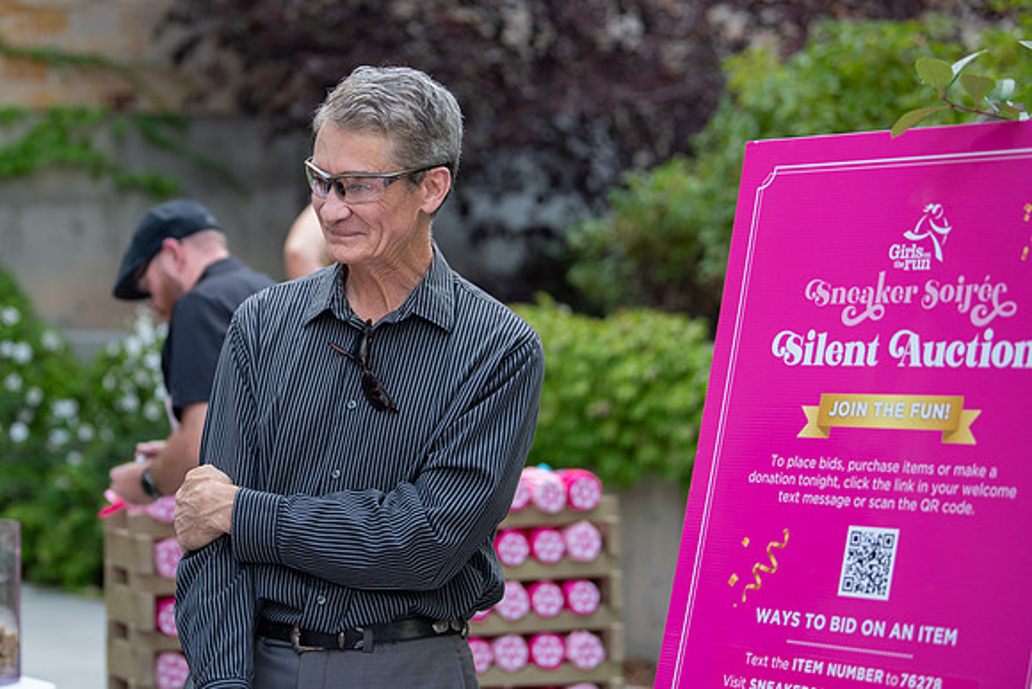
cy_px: 279
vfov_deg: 12.9
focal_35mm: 106
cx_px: 303
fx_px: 3039
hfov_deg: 19.2
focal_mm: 75
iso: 200
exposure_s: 1/160
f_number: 2.8
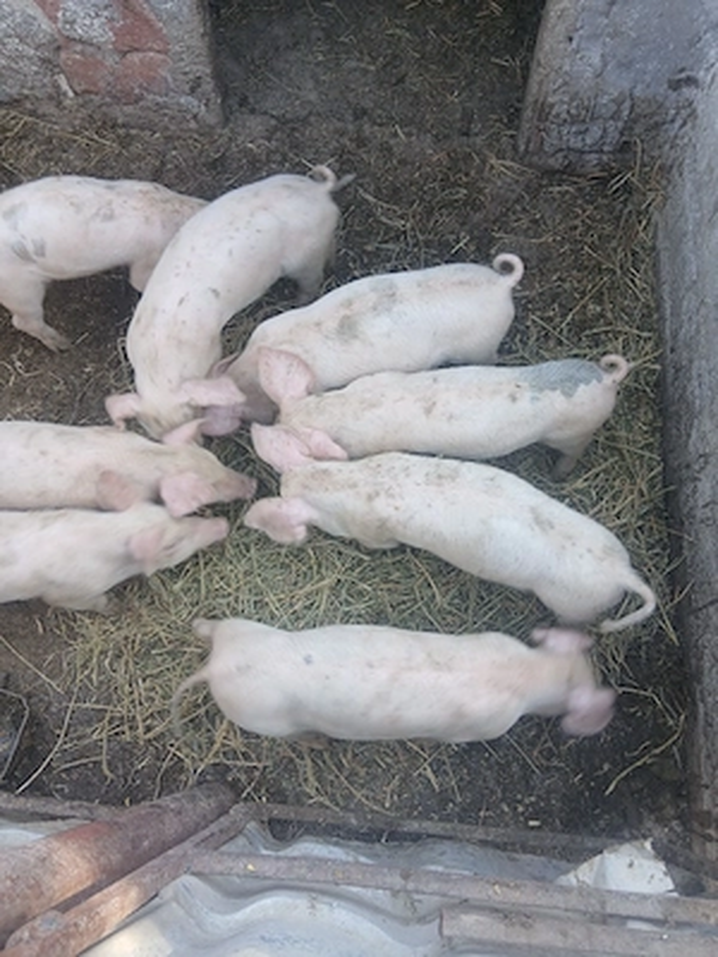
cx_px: 359
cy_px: 478
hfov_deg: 53.1
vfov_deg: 67.3
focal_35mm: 26
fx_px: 719
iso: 32
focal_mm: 3.98
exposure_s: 1/50.3
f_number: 1.8
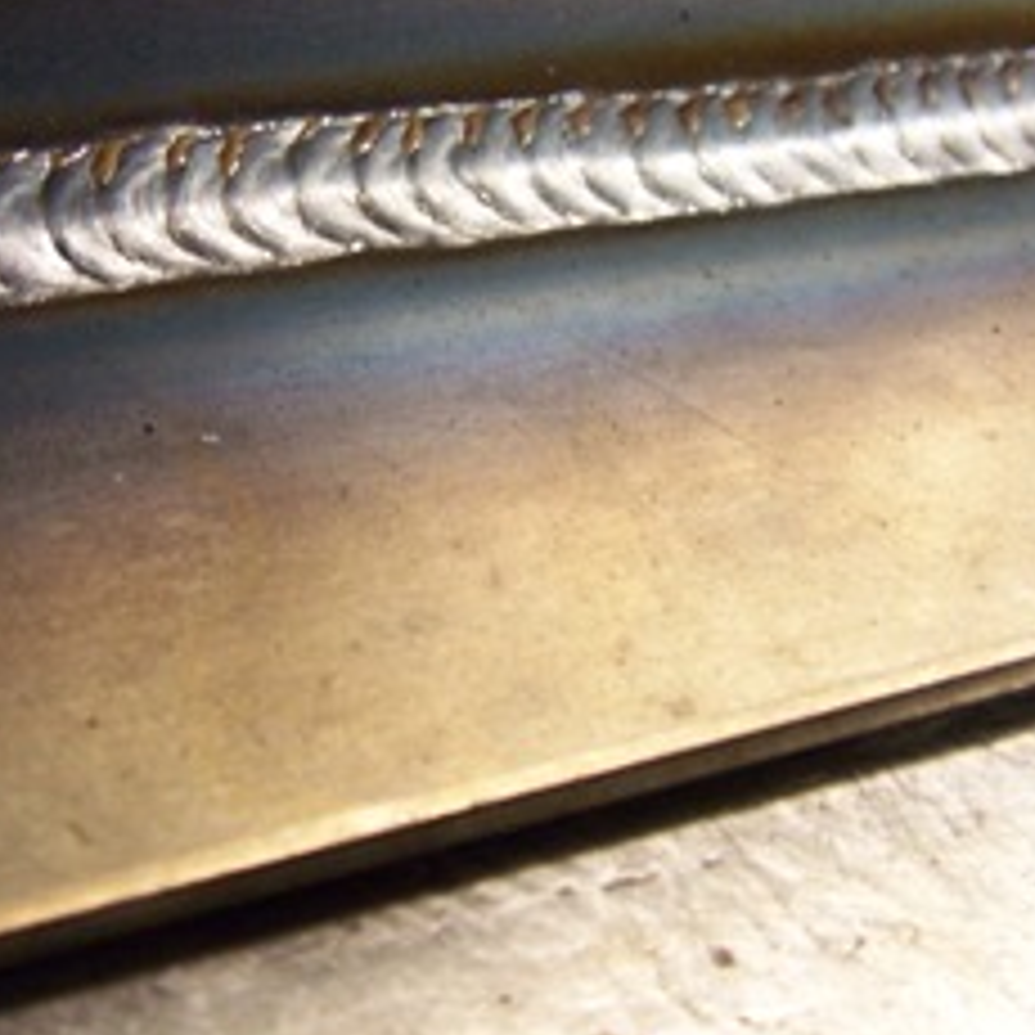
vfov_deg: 25.6
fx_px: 2266
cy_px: 333
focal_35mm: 67
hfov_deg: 25.7
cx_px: 446
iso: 160
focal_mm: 6.4
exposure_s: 1/8
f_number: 3.9
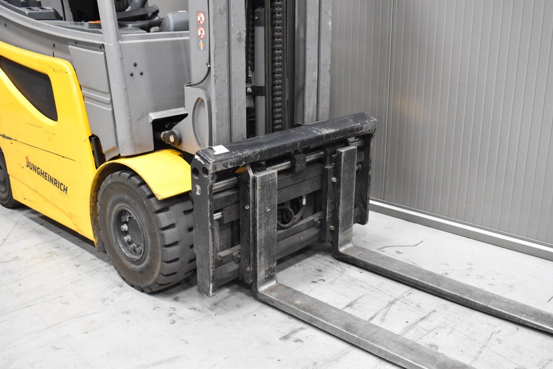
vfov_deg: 36.9
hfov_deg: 53.1
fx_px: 553
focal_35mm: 36
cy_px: 184
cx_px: 276
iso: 1600
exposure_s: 1/25
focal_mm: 24
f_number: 5
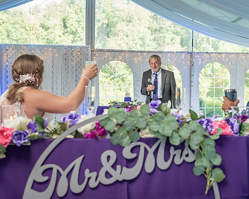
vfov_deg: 29.2
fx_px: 383
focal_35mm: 52
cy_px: 102
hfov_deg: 35.9
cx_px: 141
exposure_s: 1/200
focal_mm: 42
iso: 640
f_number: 4
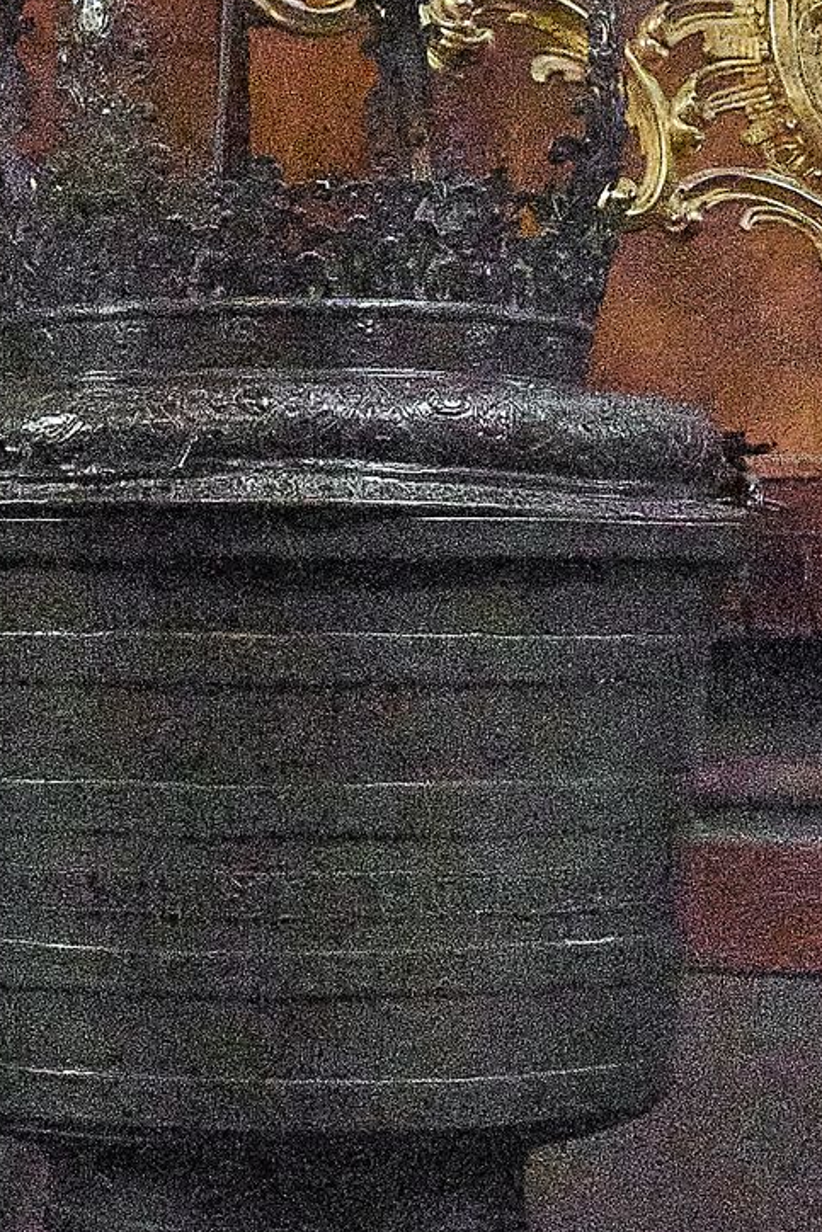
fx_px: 3971
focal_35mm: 116
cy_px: 890
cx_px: 185
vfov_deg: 17.6
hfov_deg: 11.8
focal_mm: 28
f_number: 10
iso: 51200
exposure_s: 1/200
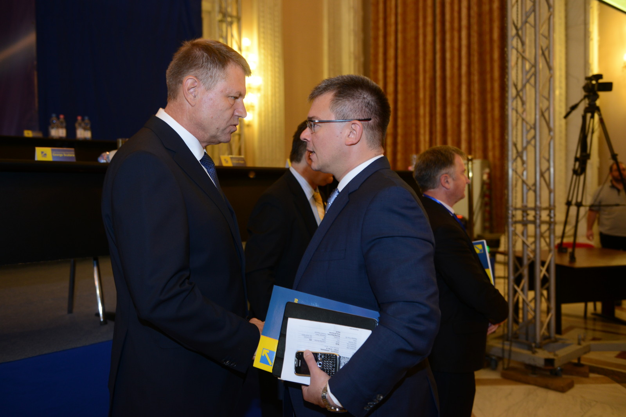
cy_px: 208
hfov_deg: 58.7
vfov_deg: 41.1
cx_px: 313
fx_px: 556
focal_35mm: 32
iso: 800
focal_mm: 32
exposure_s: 1/80
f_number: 3.2
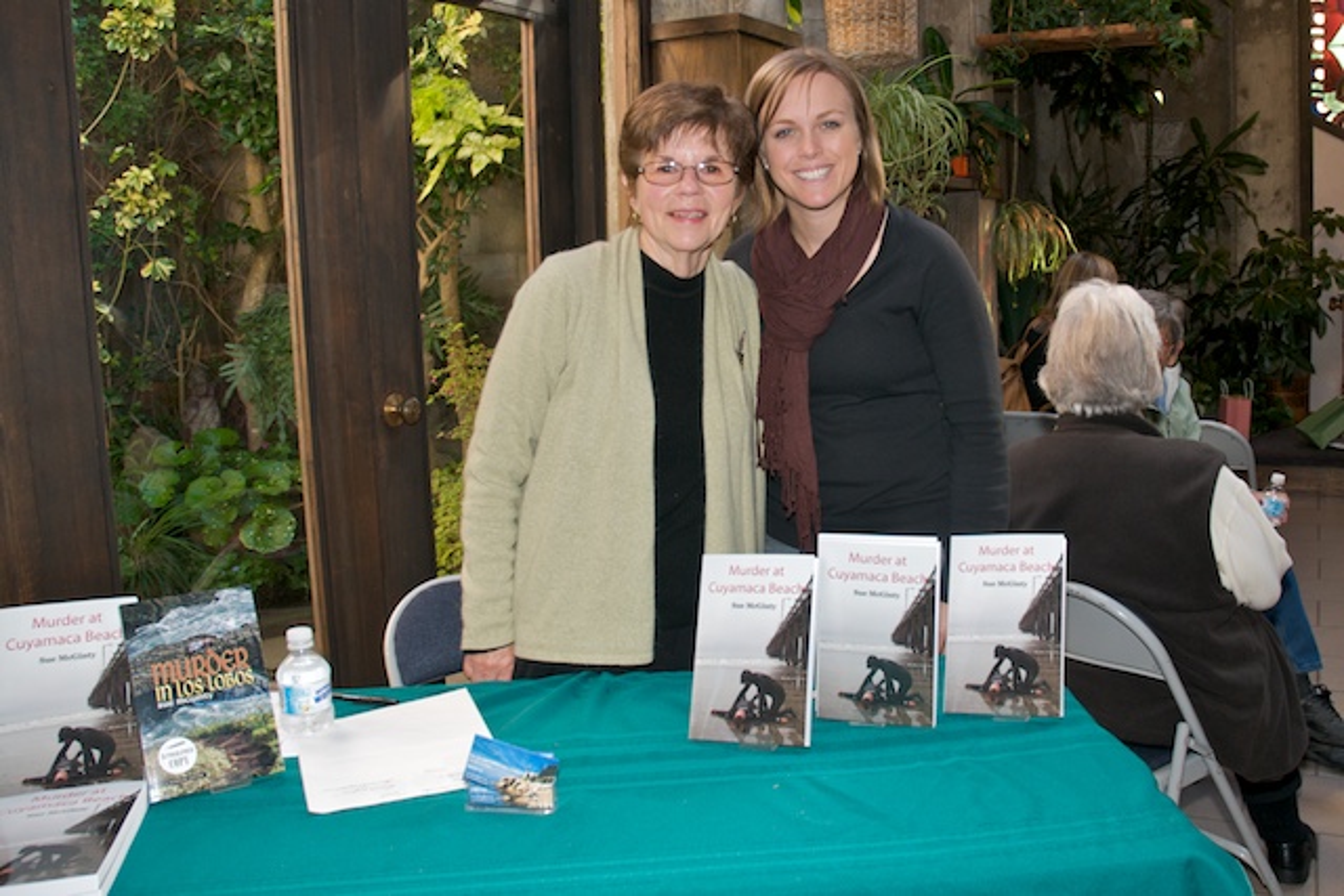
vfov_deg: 48.0
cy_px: 448
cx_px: 672
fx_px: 1008
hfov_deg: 67.4
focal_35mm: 27
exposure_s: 1/60
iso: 250
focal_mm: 18
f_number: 5.6
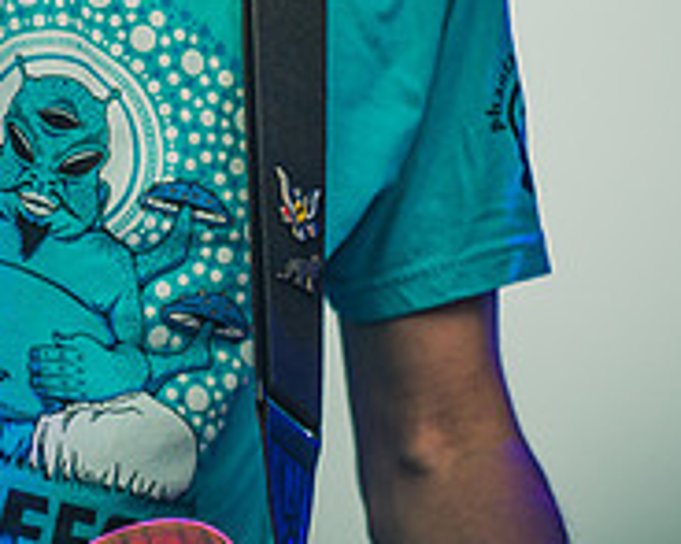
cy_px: -13
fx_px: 11905
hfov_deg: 3.3
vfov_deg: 2.6
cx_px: 174
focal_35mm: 591
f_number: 2.8
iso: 500
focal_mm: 200
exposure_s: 1/320
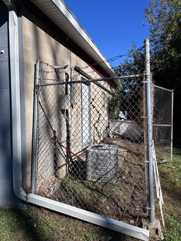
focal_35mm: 26
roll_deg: +2.0
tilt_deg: +0.4
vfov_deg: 67.3
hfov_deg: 53.1
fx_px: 181
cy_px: 120
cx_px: 90
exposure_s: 1/3413
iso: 50
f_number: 1.6
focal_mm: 5.96
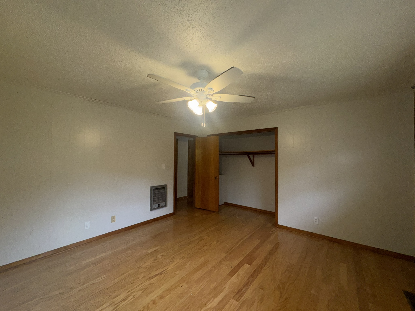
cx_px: 208
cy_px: 156
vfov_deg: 85.7
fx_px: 168
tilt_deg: +1.0
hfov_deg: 102.1
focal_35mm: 14
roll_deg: -0.7
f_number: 2.2
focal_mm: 2.22
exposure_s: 1/122
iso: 80
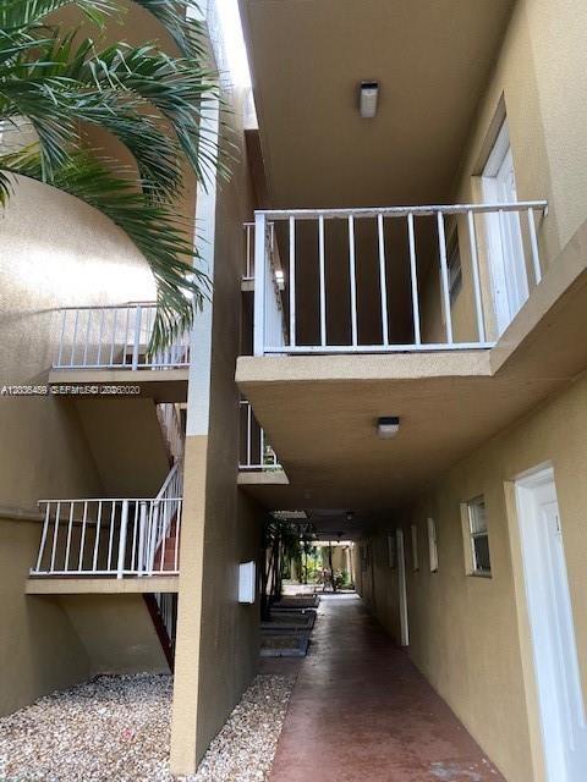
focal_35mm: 26
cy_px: 391
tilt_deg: +16.4
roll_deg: -1.7
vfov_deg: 67.3
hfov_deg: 53.1
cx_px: 294
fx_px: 588
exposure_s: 1/121
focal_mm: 4.25
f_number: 1.8
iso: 125
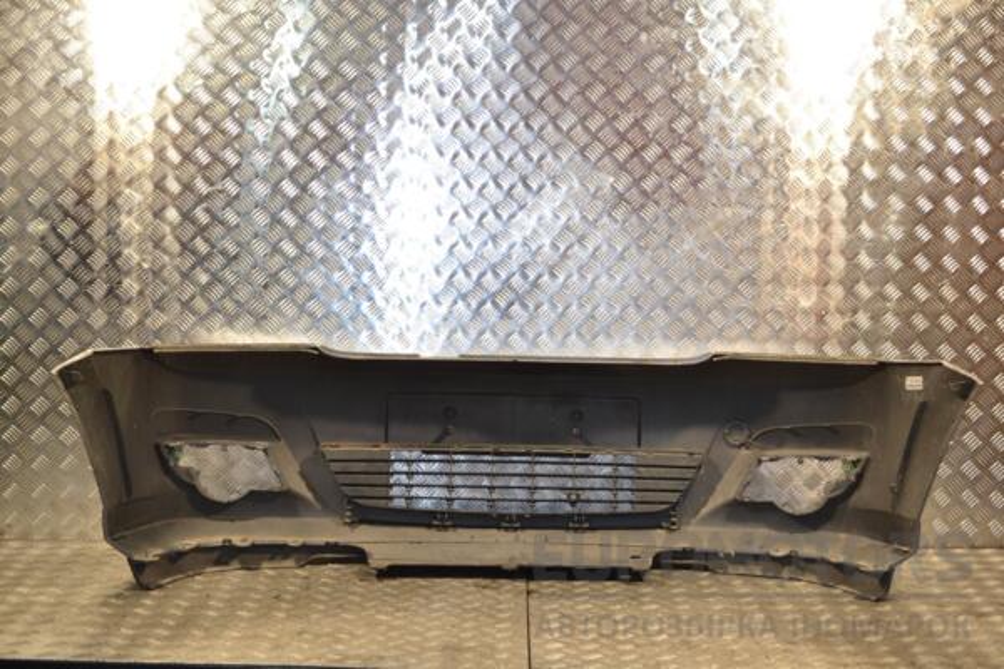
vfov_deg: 23.8
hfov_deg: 35.1
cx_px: 502
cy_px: 334
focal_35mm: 57
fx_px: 1590
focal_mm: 38
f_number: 5
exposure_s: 1/80
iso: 400
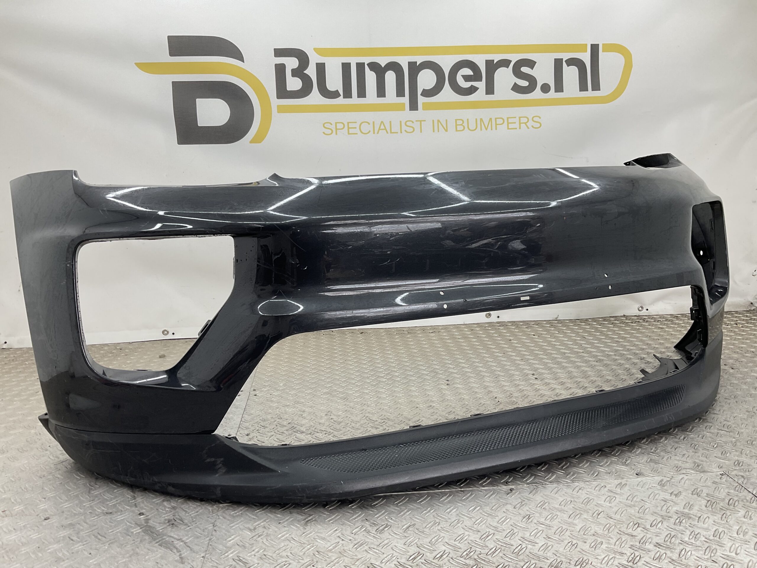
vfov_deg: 48.2
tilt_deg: -10.8
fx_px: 634
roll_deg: +0.2
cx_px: 378
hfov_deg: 61.7
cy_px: 284
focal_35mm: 29
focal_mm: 3
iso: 25
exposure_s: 1/100
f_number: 1.8
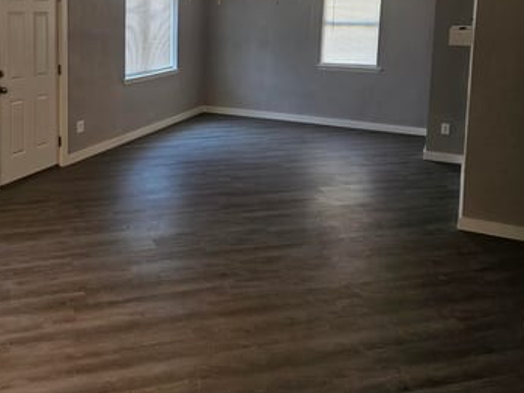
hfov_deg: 48.6
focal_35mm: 37
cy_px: 80
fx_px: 560
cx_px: 146
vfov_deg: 37.3
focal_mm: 5.4
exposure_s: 1/120
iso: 80
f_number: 1.8
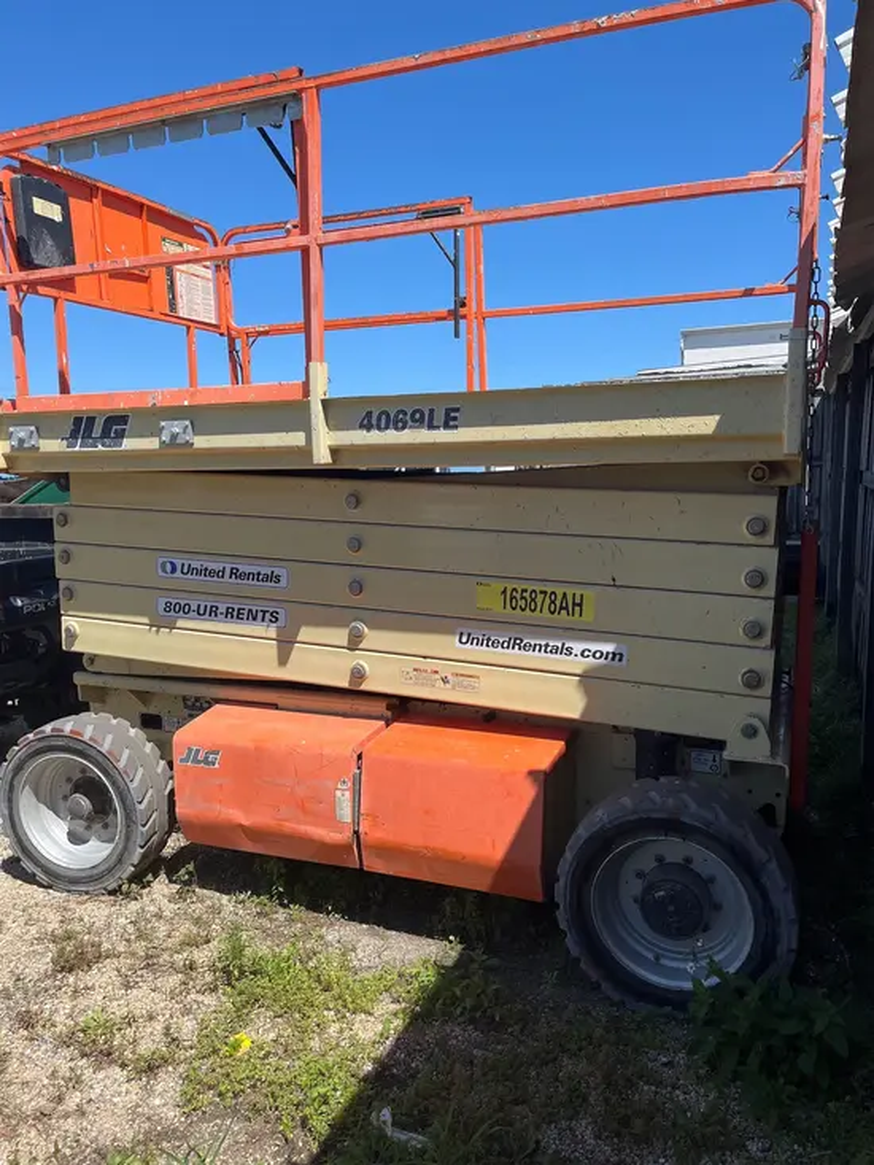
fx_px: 875
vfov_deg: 67.3
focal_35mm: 26
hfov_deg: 53.1
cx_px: 437
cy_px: 582
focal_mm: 5.1
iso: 50
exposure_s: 1/3413
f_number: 1.6
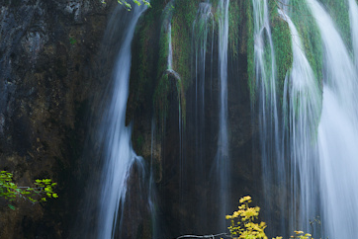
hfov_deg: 14.1
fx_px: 1373
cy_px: 138
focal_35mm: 138
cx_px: 492
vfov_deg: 10.0
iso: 100
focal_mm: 50
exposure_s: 1/8
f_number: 16
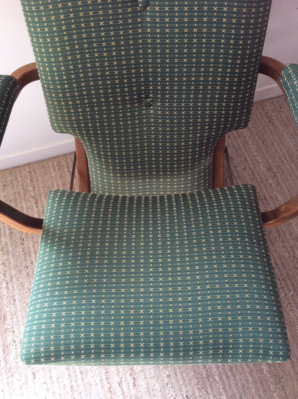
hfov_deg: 44.1
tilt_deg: -63.6
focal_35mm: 32
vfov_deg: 56.9
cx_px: 149
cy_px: 200
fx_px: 368
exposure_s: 1/50
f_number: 2.4
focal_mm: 3.3
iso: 40
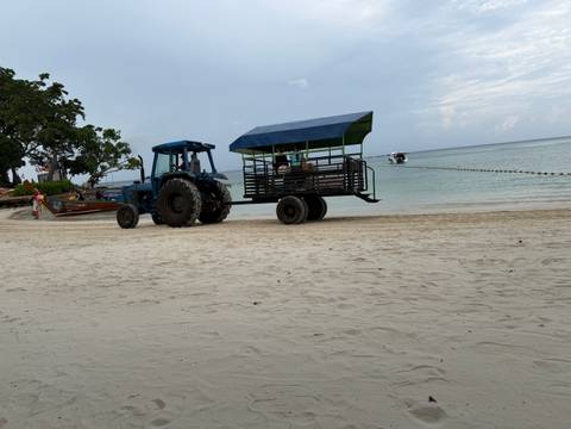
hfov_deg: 71.6
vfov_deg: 56.8
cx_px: 286
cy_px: 214
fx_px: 396
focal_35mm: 24
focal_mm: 6.76
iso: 80
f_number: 1.78
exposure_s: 1/3279
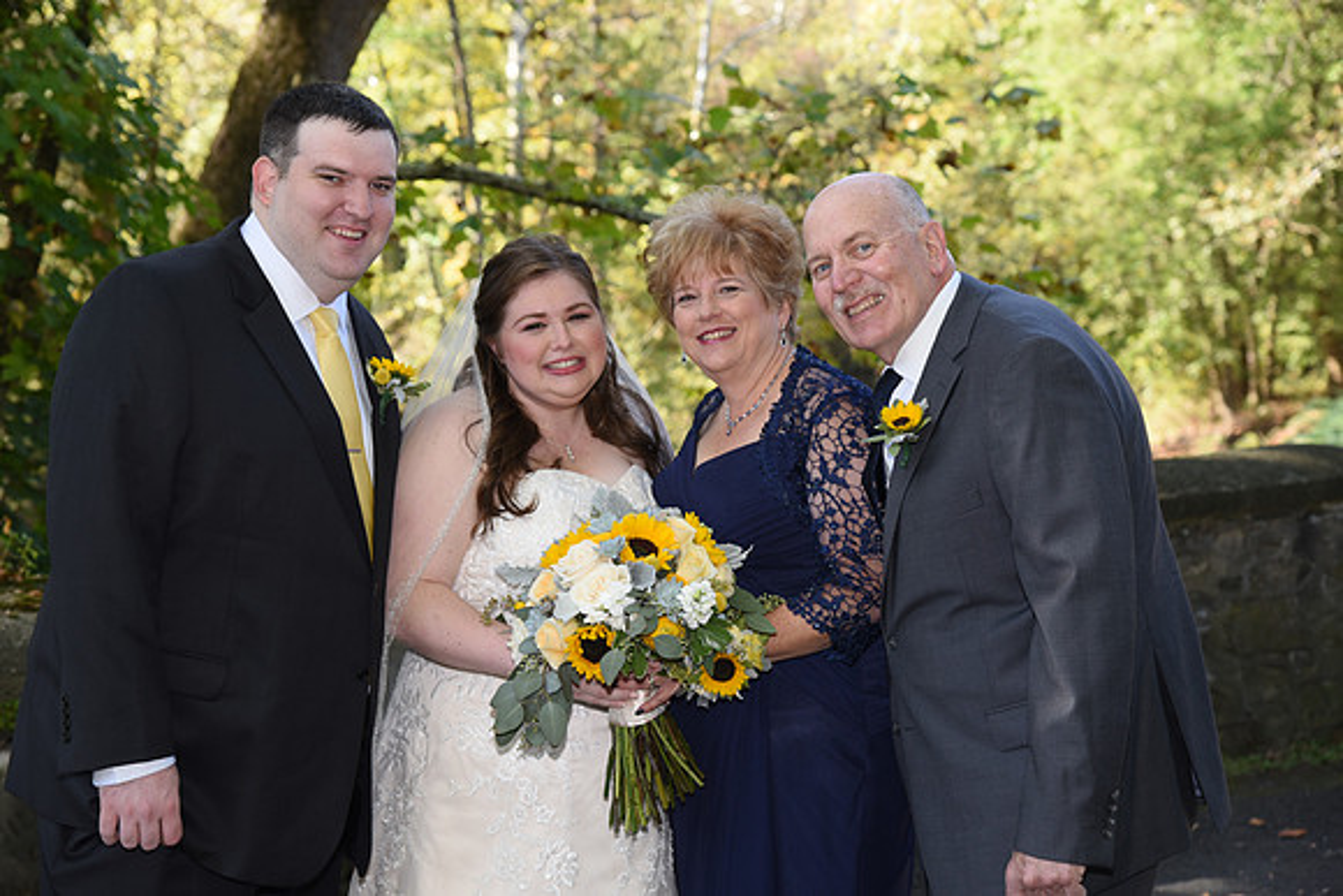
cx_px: 672
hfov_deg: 26.0
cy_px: 448
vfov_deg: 17.5
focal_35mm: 78
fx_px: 2910
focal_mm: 78
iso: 640
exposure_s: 1/200
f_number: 5.6
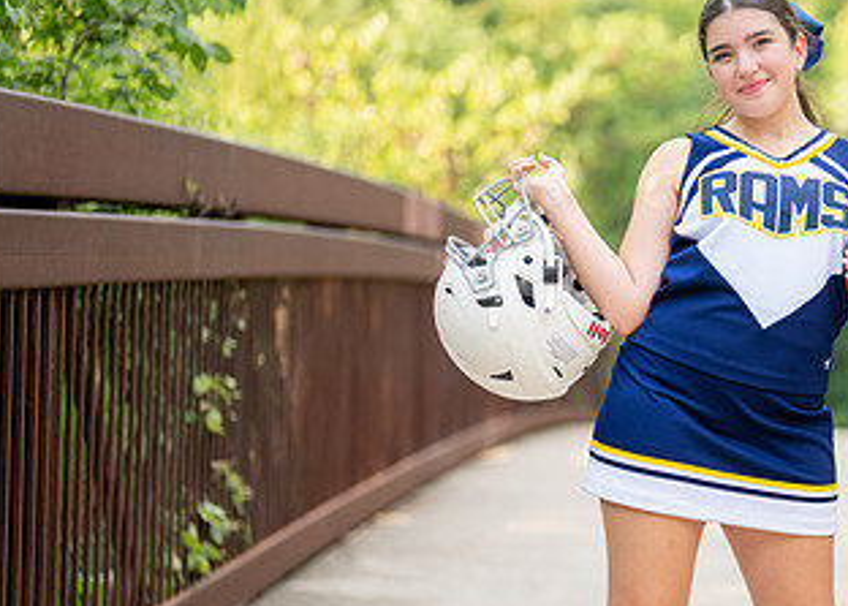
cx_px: 791
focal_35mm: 115
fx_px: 2770
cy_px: 392
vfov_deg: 12.5
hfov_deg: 17.1
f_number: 1.2
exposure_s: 1/640
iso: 100
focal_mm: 50
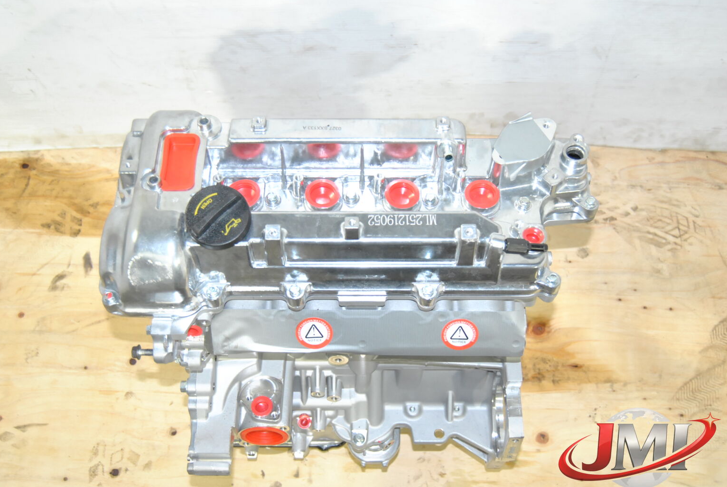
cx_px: 357
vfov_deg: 28.7
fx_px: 950
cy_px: 251
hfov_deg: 41.9
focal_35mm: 47
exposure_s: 1/60
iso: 800
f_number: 5
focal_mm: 30
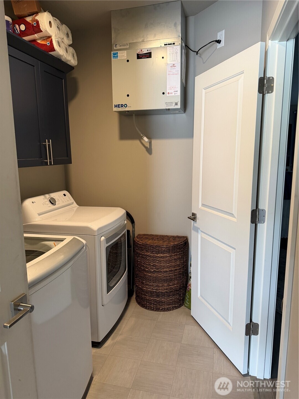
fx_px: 276
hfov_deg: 56.8
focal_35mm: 24
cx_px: 150
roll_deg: +1.6
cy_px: 200
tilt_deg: -10.2
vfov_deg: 71.6
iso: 200
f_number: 1.78
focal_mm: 6.76
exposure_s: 1/60
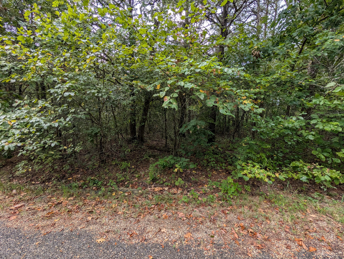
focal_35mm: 12
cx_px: 172
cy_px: 130
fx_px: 119
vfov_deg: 94.6
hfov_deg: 110.5
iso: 71
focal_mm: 2.02
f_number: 1.7
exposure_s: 1/267
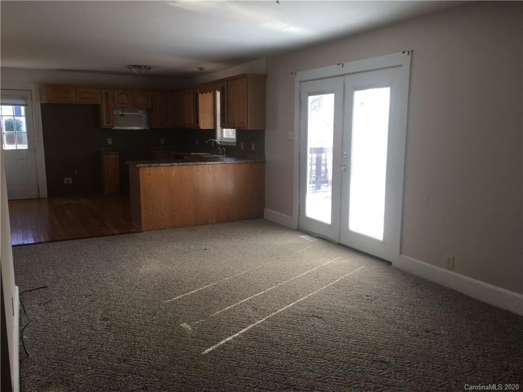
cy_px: 196
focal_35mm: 29
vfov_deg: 48.2
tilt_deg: -8.6
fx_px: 438
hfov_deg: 61.7
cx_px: 262
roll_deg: -0.2
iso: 32
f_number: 2.2
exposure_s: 1/60
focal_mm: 4.15
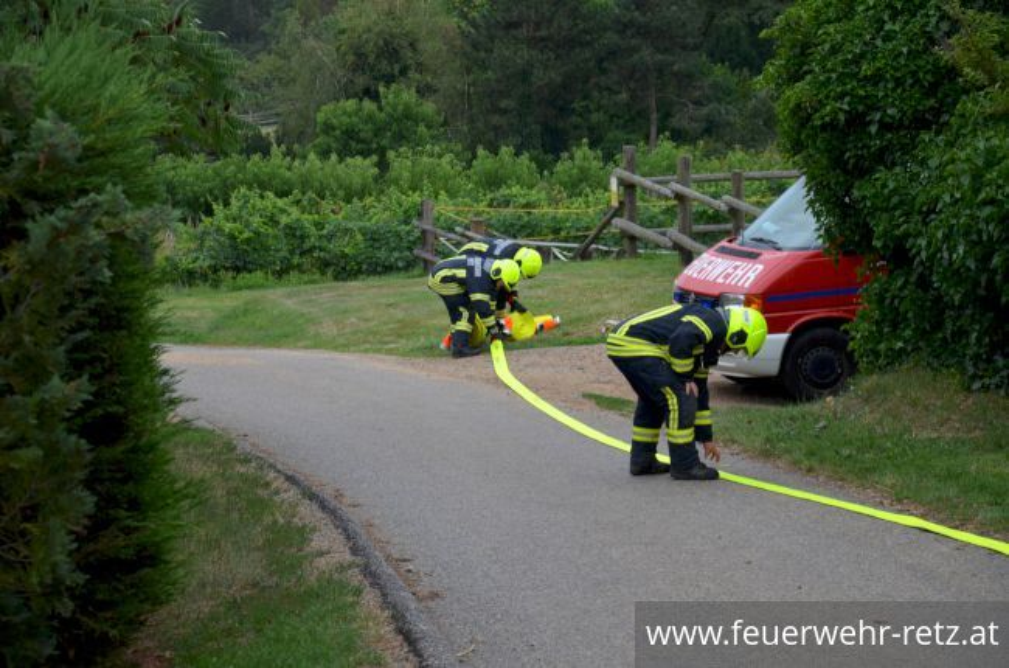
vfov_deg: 13.0
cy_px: 334
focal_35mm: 105
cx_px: 504
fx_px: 2936
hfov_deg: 19.5
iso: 220
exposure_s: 1/125
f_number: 5.6
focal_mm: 70
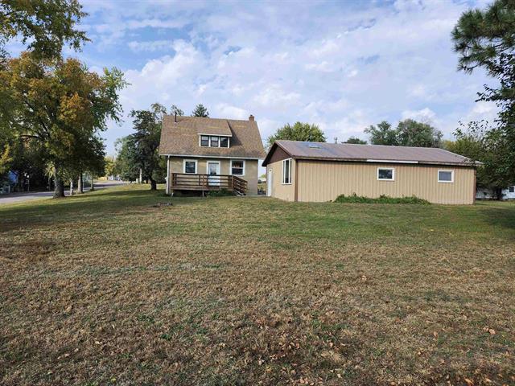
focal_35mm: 23
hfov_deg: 73.9
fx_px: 342
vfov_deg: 58.9
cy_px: 193
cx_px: 258
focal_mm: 5.54
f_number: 1.8
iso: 25
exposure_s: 1/1215
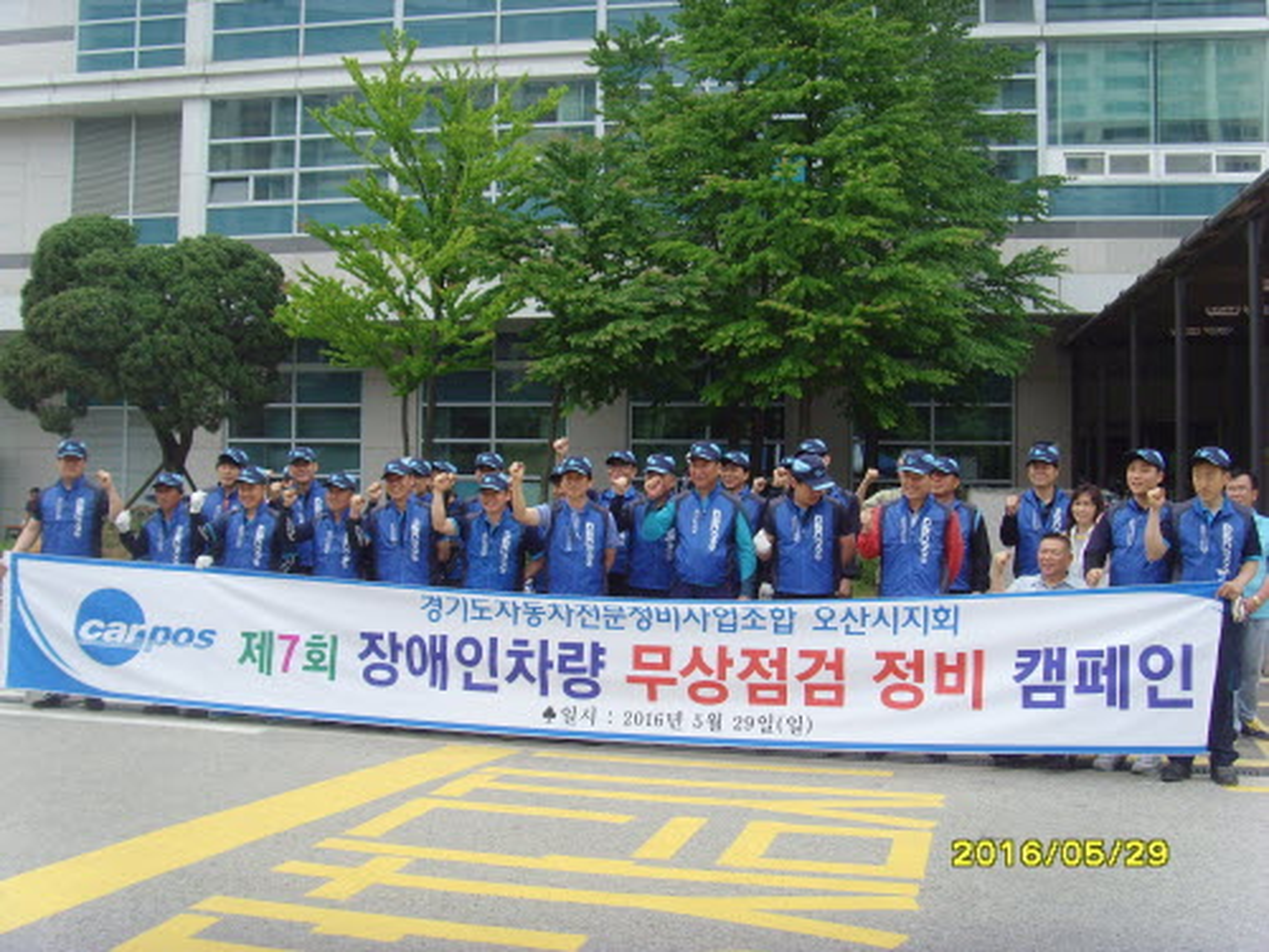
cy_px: 476
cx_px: 634
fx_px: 1430
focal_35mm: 39
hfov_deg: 47.9
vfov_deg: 36.8
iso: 80
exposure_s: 1/250
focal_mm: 6.6
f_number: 3.5
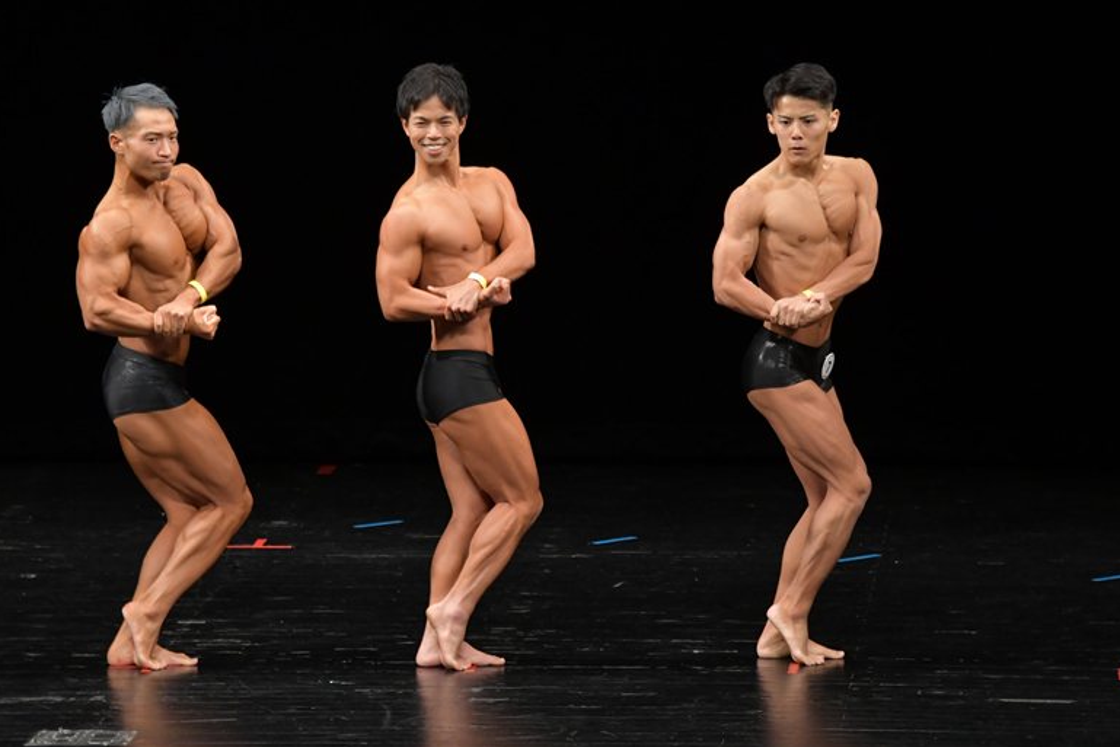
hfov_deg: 7.6
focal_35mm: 272
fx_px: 8463
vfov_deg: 5.1
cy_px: 374
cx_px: 559
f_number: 5.6
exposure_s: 1/400
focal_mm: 180
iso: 2500
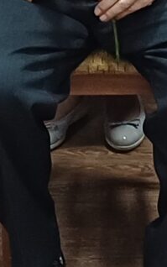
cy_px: -243
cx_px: 128
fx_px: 1550
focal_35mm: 213
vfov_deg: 9.3
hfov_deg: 6.2
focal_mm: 4.65
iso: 500
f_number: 1.8
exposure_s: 1/25
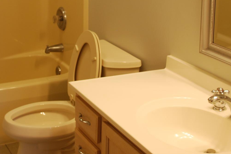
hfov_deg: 27.2
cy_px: 34
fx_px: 475
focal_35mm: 74
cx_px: 81
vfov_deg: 18.3
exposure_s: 1/30
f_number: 4.2
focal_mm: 24
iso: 250
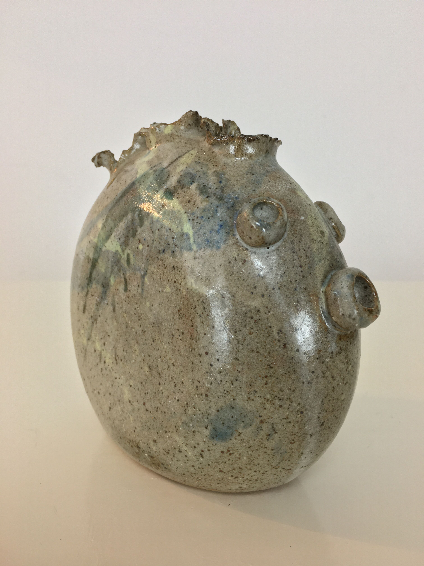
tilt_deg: -13.3
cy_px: 283
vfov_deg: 61.7
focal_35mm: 29
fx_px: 474
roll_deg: +0.2
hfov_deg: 48.2
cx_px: 212
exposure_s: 1/33
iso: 40
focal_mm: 4.15
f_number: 2.2
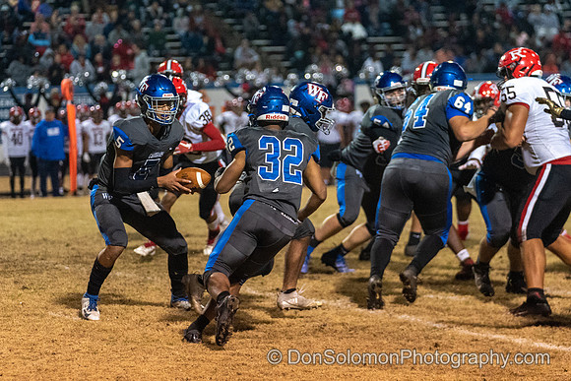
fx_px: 2876
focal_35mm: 181
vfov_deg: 7.6
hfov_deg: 11.3
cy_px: 171
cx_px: 250
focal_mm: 125
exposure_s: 1/800
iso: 8000
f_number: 2.8
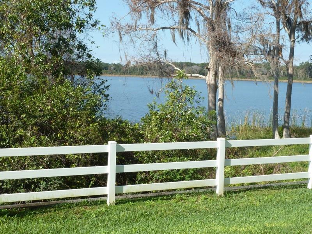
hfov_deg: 39.7
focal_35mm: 48
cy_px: 117
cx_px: 156
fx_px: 433
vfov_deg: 30.3
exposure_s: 1/250
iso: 100
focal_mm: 7.9
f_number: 6.3
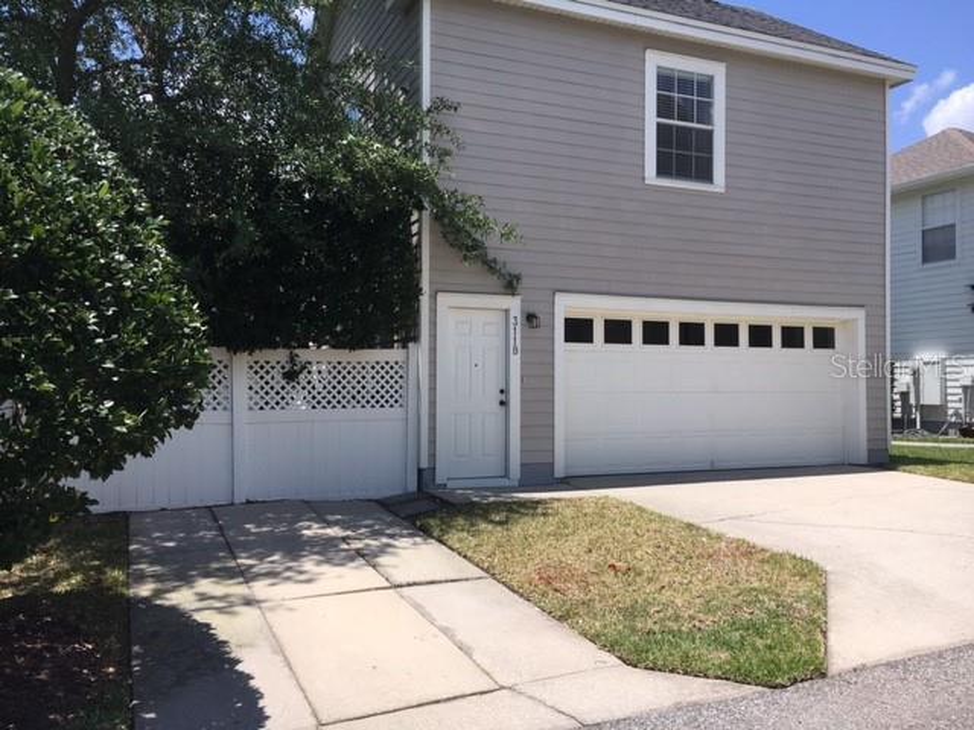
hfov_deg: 61.7
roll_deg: -0.4
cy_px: 365
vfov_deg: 48.2
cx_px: 487
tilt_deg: +1.2
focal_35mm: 29
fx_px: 816
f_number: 2.2
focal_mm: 4.15
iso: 25
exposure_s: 1/1832
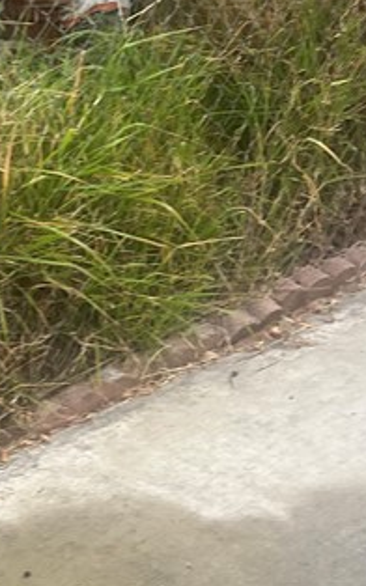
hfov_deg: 13.8
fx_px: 1438
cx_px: -148
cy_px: 203
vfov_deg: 23.0
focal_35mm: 90
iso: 50
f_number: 1.5
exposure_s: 1/274
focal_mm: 5.7
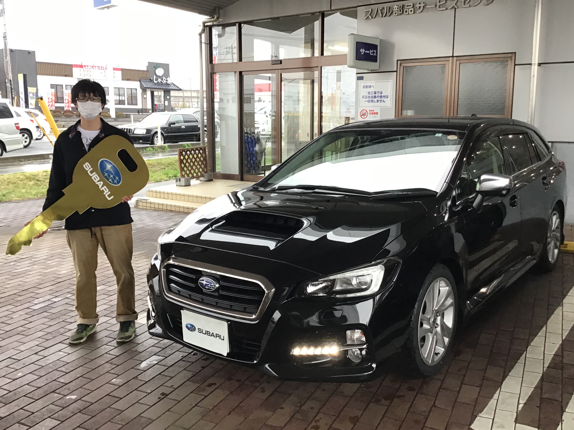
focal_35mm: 33
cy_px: 203
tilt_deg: -9.5
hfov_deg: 55.3
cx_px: 296
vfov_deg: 42.9
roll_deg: -0.6
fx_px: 547
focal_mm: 3.3
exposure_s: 1/30
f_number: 2.4
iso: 32
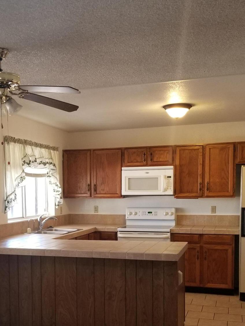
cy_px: 214
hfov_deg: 31.2
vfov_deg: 40.8
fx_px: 434
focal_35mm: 46
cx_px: 78
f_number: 1.7
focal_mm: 4.3
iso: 160
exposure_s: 1/60
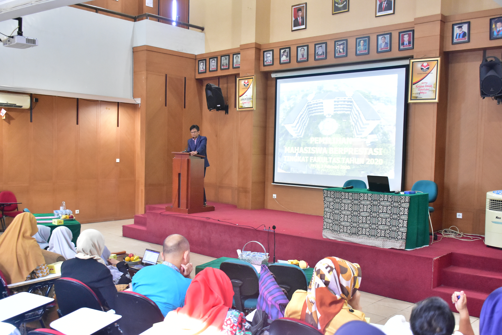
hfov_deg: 53.1
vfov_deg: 36.9
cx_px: 251
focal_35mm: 36
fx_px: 502
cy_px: 168
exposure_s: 1/15
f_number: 3.8
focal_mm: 24
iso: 2500
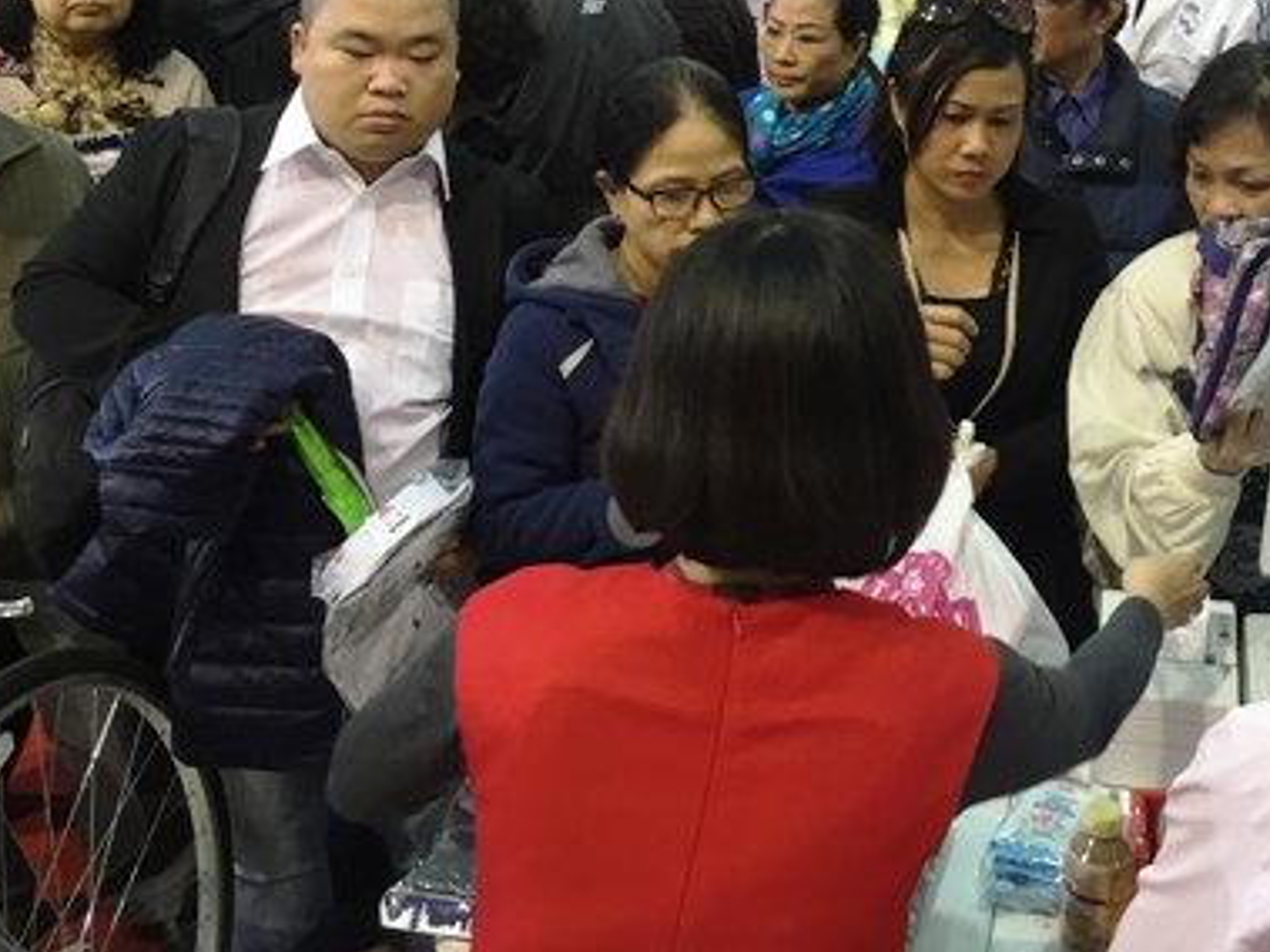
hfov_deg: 37.8
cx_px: 972
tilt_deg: -15.0
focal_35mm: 49
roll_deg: -5.4
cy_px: 201
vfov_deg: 29.1
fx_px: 1797
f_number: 2.2
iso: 100
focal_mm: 4.15
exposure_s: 1/33
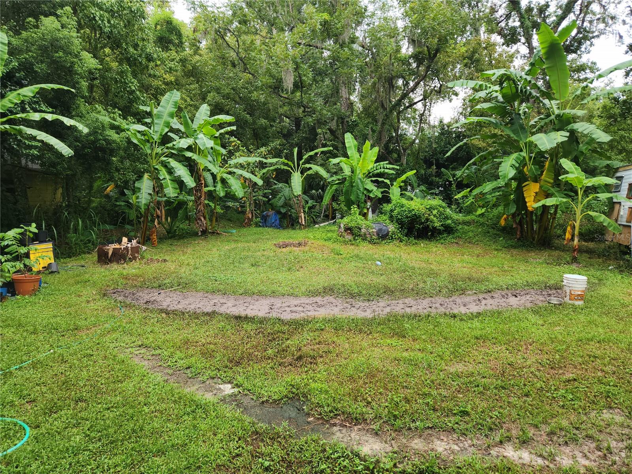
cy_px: 237
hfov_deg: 73.9
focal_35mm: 23
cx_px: 316
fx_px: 420
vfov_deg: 58.9
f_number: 1.8
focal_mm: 5.4
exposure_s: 1/133
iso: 20
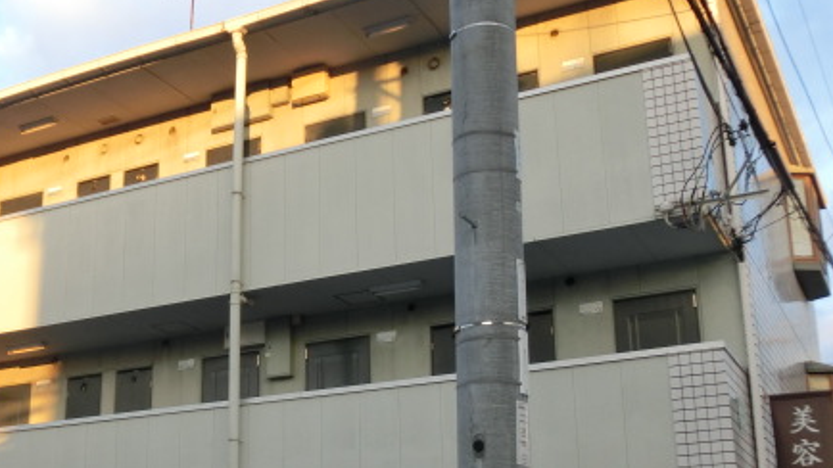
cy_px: 326
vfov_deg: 22.5
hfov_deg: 38.8
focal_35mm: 53
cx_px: 282
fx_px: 1171
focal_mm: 5.93
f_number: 3.7
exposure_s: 1/125
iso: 125
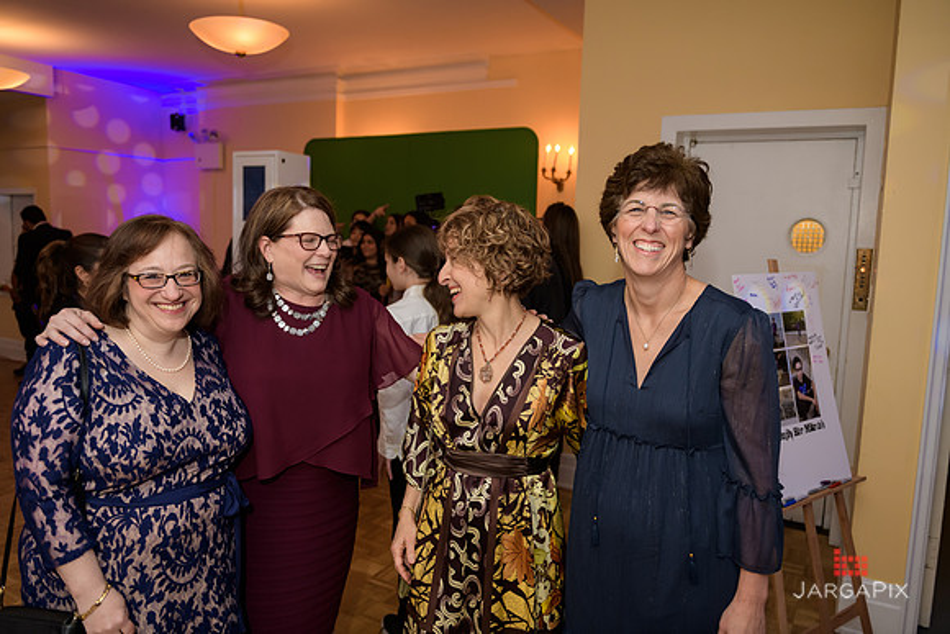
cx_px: 475
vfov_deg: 48.0
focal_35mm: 27
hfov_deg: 67.4
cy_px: 317
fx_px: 713
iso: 800
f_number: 3.2
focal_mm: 27
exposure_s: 1/125
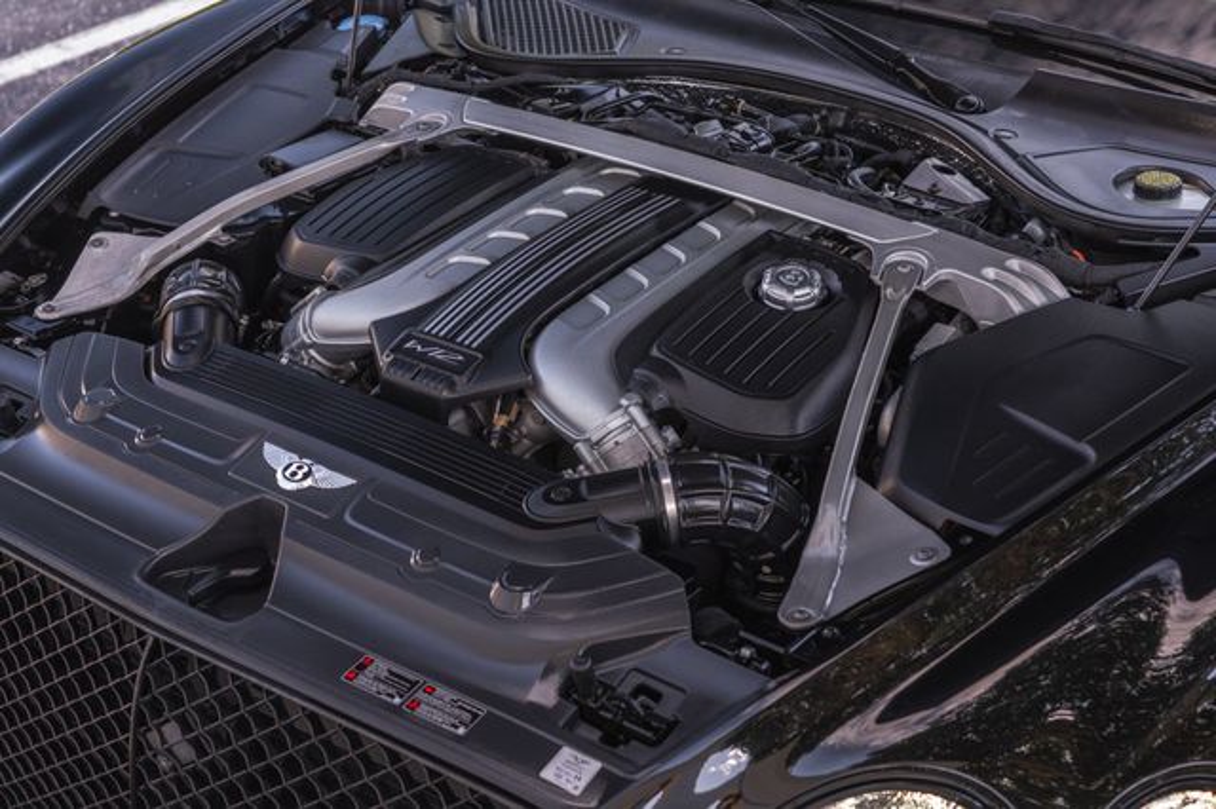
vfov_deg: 20.4
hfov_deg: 30.3
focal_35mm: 67
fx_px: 2248
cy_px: 328
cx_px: 608
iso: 640
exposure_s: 1/60
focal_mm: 56
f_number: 5
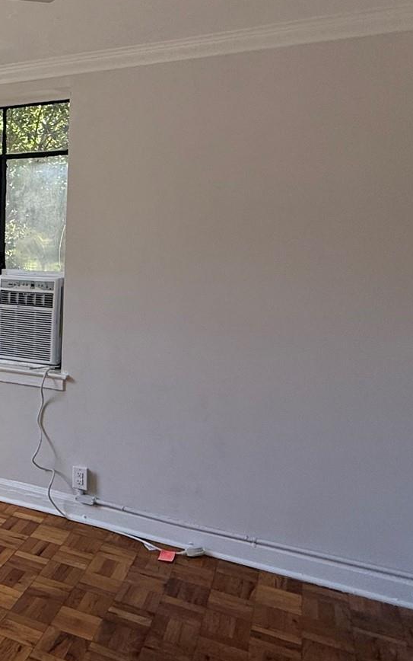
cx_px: -116
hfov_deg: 29.6
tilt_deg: -2.4
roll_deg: -0.8
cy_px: 275
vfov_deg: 55.0
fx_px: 630
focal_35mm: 35
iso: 64
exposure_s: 1/137
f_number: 2.2
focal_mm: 2.22
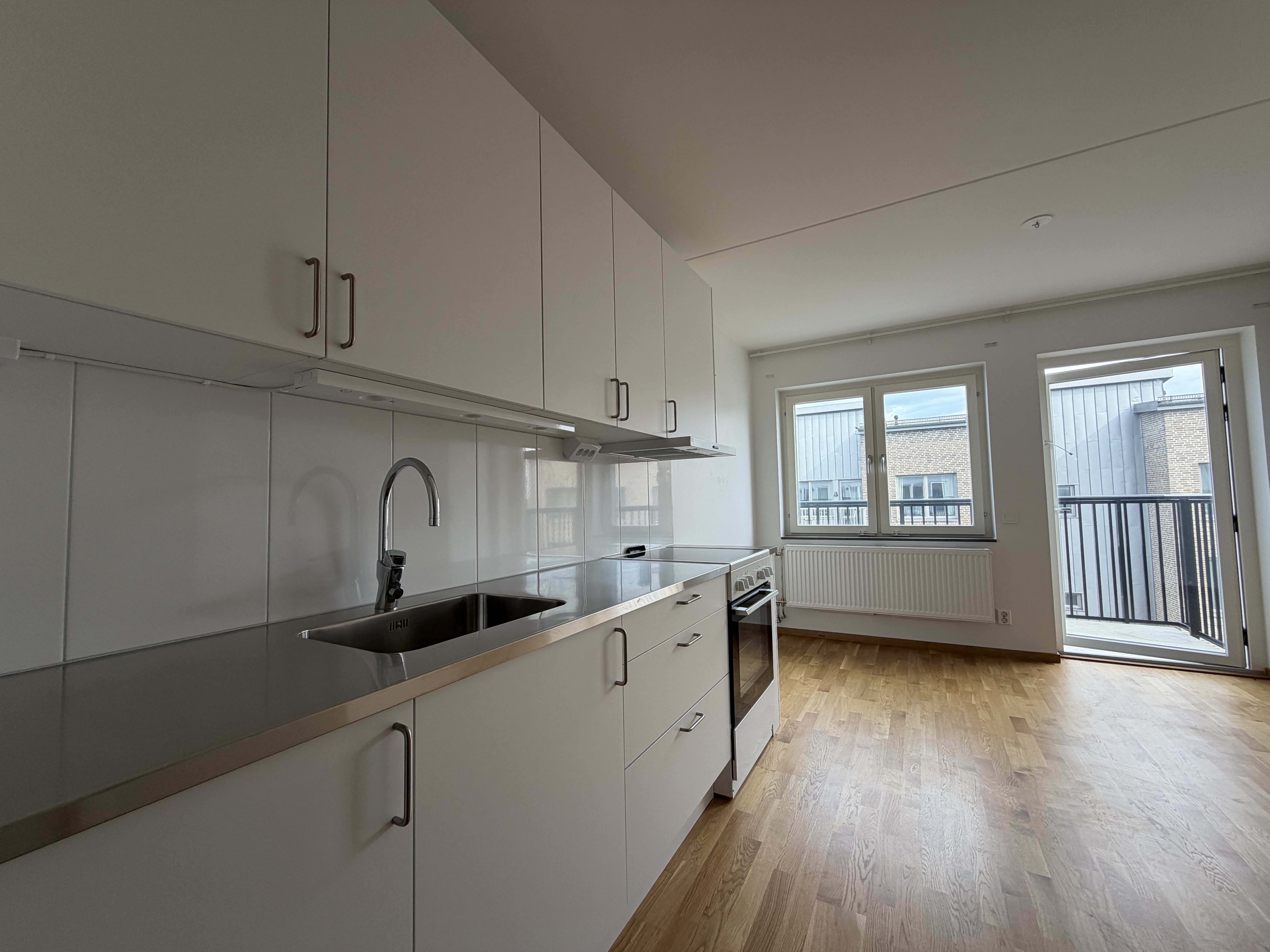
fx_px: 514
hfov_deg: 102.1
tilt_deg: +3.0
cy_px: 476
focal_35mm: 14
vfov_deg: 85.7
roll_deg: +1.4
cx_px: 635
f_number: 2.2
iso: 80
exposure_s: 1/121
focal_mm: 2.22
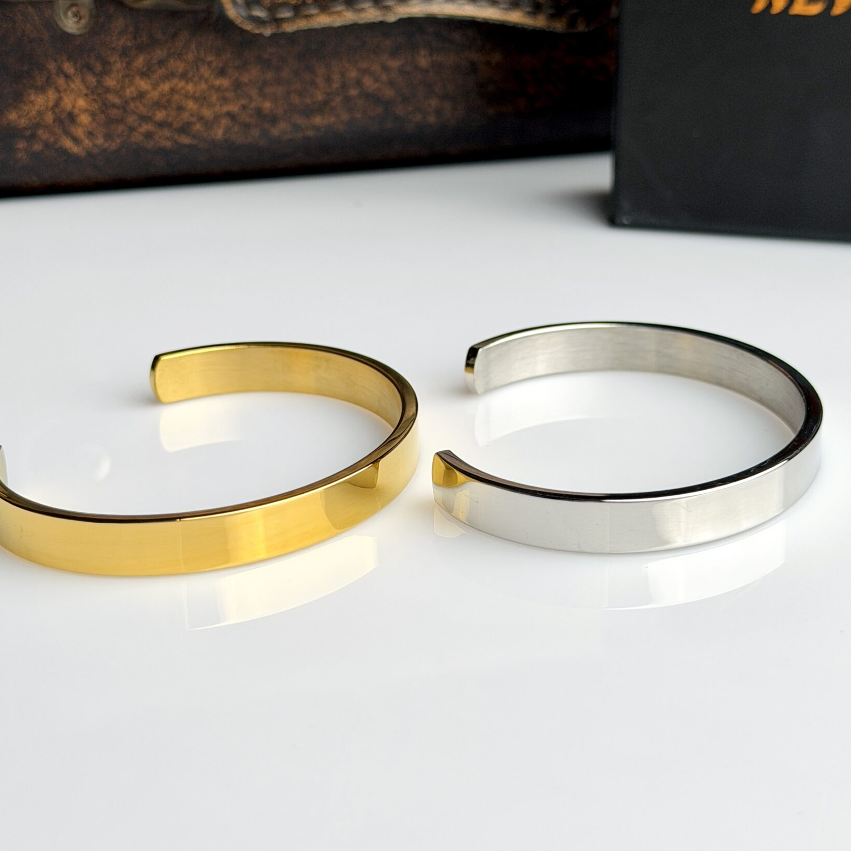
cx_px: 427
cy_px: 470
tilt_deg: -23.1
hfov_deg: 26.1
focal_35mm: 66
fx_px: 1836
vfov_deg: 26.1
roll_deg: +0.0
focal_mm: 6.76
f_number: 1.78
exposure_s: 1/233
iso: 64
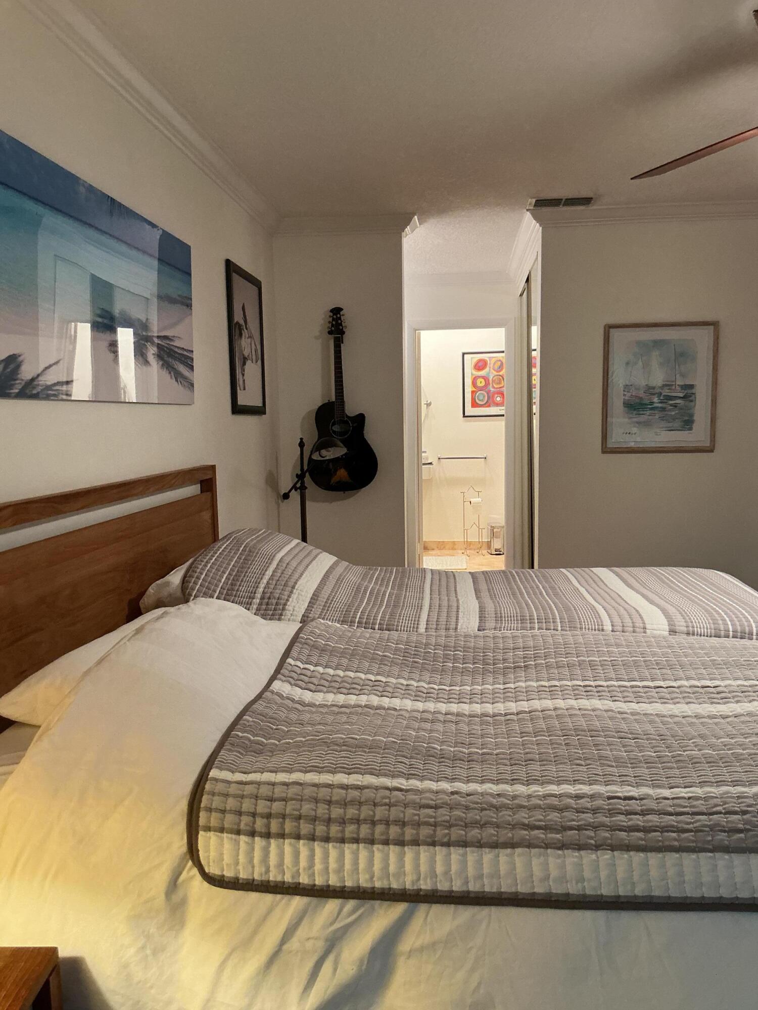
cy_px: 505
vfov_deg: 61.7
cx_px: 379
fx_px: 847
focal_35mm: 29
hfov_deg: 48.2
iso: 200
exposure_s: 1/60
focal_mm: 3
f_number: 1.8
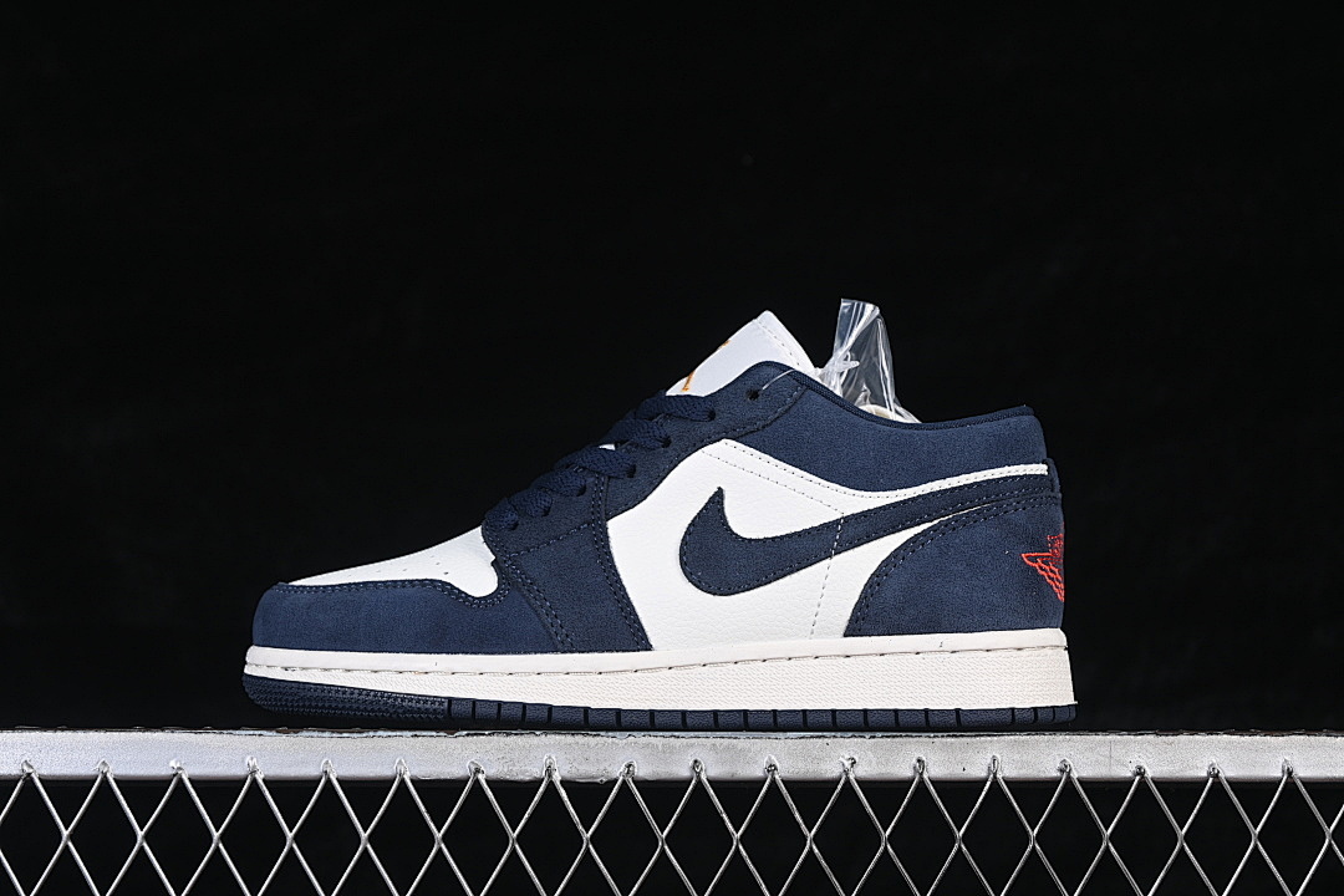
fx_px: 2800
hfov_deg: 27.0
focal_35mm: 75
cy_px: 448
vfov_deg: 18.2
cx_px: 672
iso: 160
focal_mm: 50
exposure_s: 1/60
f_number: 7.1
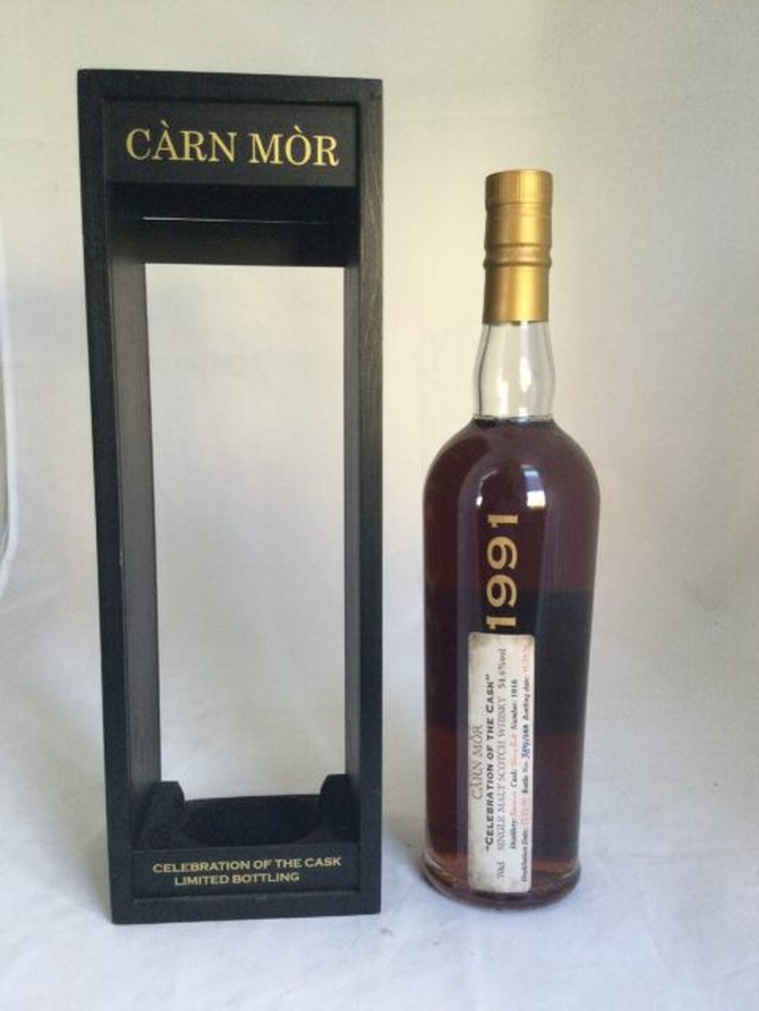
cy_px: 506
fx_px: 906
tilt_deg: -8.7
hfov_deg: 45.4
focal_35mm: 31
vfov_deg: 58.4
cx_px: 380
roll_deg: -0.1
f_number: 2.4
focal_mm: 3.3
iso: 125
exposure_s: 1/33
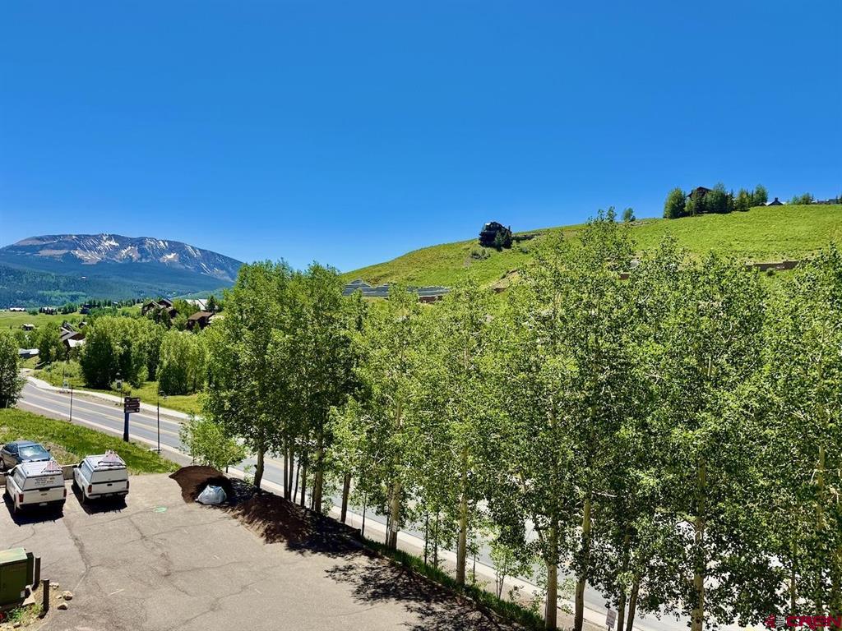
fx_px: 584
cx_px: 421
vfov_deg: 56.8
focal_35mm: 24
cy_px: 316
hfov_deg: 71.6
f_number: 1.78
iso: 80
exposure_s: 1/3425
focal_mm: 6.76
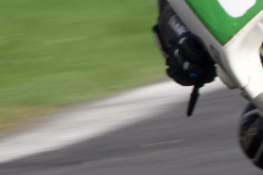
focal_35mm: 3343
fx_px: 24407
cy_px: -38
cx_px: 483
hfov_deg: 0.6
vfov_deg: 0.4
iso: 160
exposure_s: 1/125
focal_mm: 300
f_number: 13
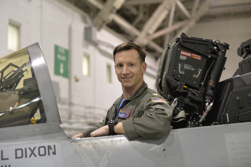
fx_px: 488
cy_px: 84
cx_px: 126
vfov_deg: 19.4
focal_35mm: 70
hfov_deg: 28.9
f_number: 3.2
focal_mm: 70
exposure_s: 1/80
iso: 2200
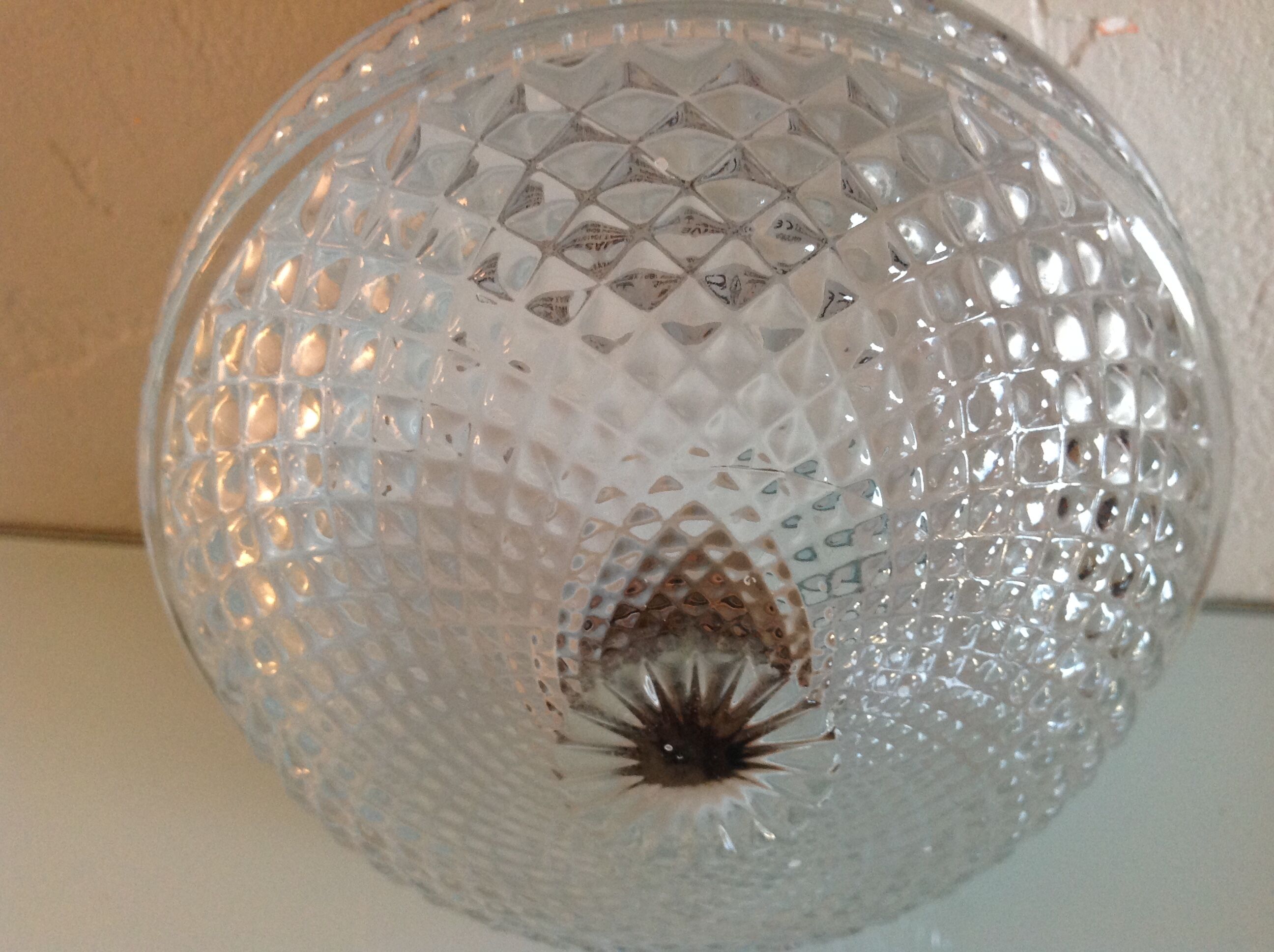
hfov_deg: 52.7
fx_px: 1286
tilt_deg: -47.9
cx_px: 637
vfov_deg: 40.6
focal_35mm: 35
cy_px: 476
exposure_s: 1/17
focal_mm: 4.28
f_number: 2.4
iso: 160
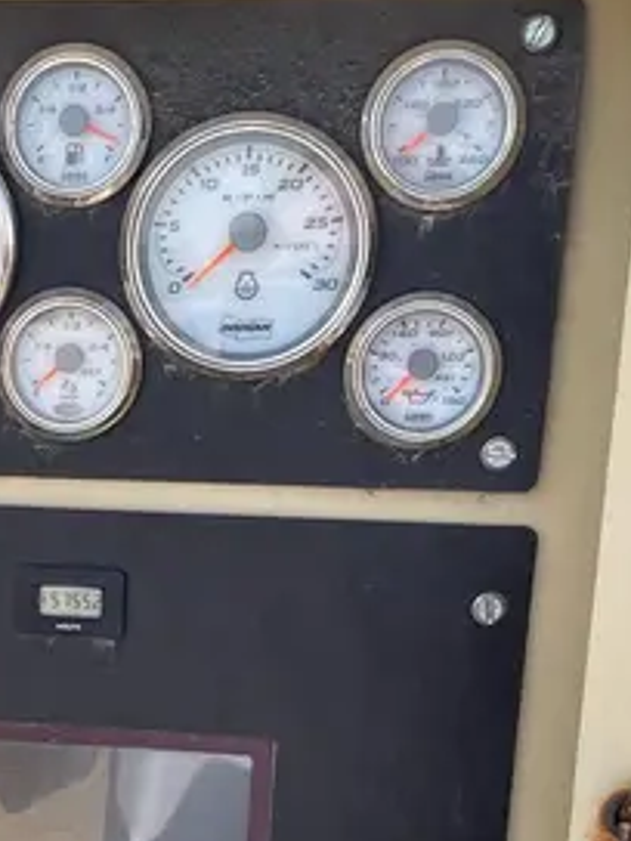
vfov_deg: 26.9
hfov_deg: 20.4
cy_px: 747
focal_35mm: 70
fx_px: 1701
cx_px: 15
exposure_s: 1/1261
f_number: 1.6
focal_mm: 4.2
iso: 32
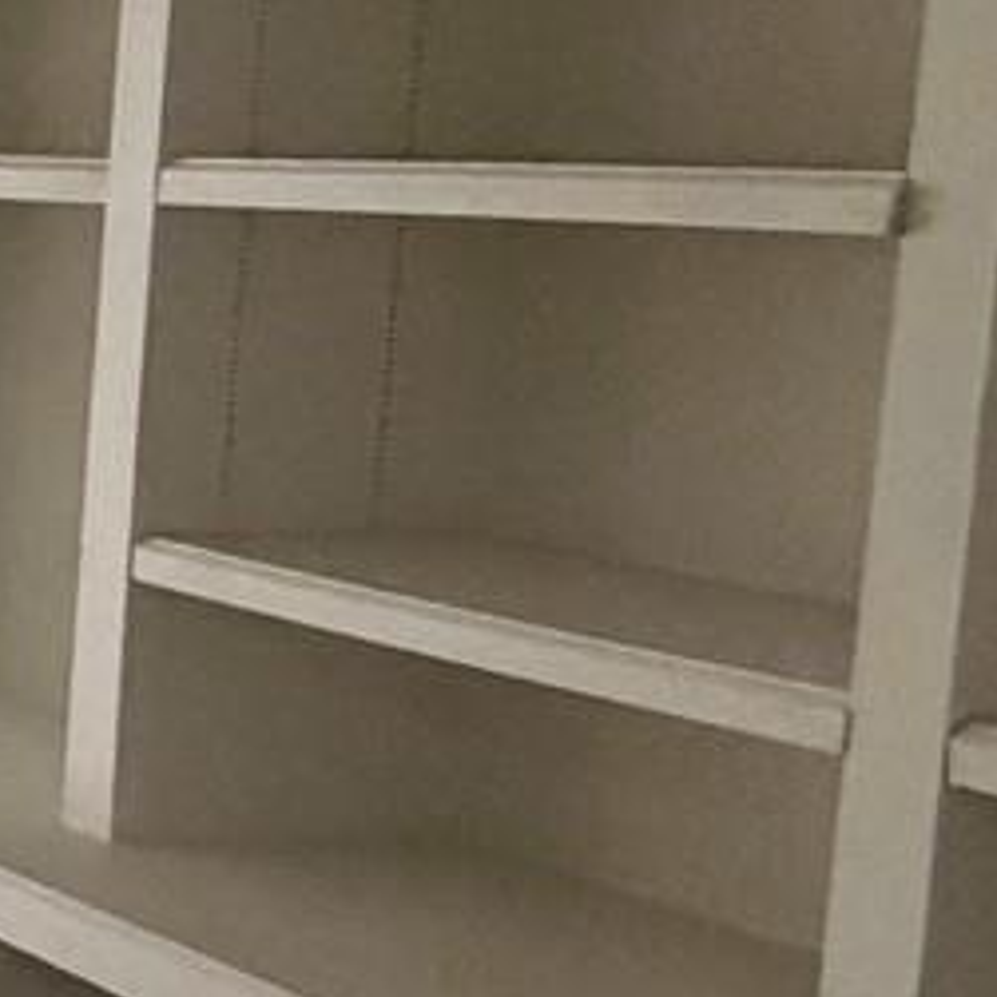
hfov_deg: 14.2
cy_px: 401
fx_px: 2574
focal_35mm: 79
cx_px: -1446
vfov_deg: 21.9
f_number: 2.2
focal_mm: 2.22
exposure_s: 1/60
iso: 400
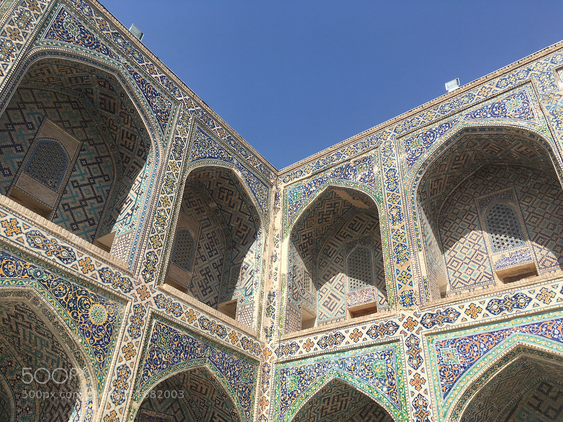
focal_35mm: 29
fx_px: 472
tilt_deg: +36.2
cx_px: 282
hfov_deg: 61.7
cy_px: 211
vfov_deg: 48.2
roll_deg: -2.4
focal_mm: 4.15
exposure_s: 1/1832
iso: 25
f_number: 2.2
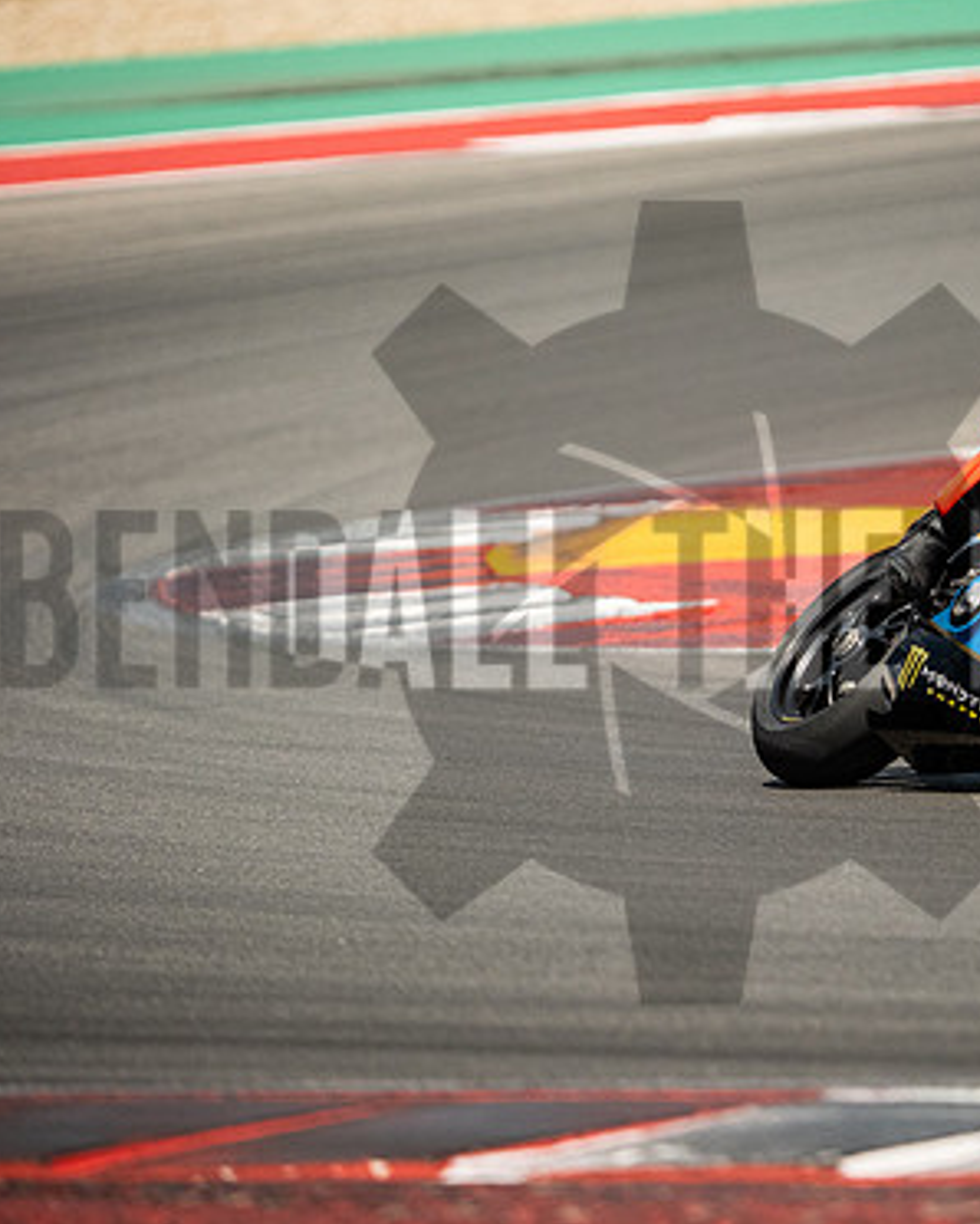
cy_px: 604
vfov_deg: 4.4
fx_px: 15903
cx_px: 691
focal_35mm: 439
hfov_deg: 3.5
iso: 1250
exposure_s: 1/1600
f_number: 2
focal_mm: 200
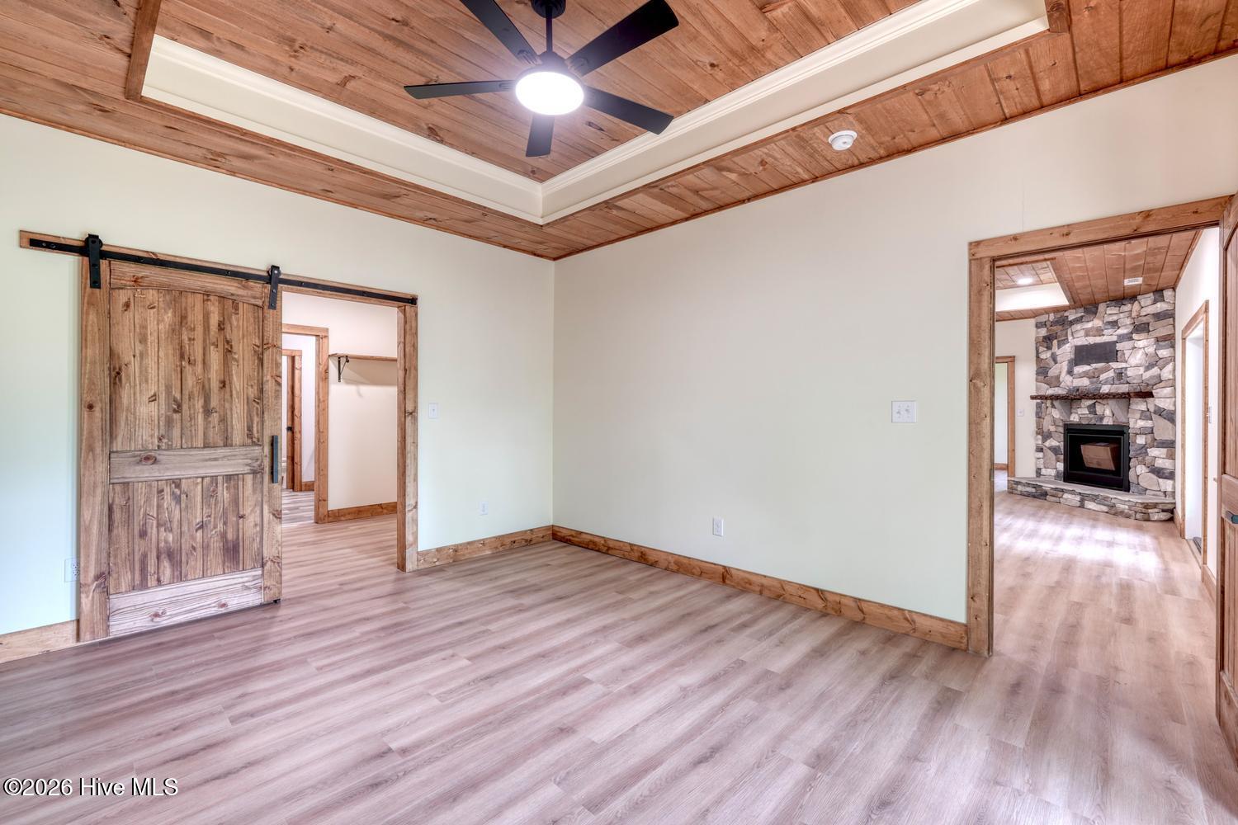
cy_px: 412
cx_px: 619
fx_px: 516
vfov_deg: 77.3
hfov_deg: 100.4
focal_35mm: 15
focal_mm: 10
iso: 100
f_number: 9
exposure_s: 1.6
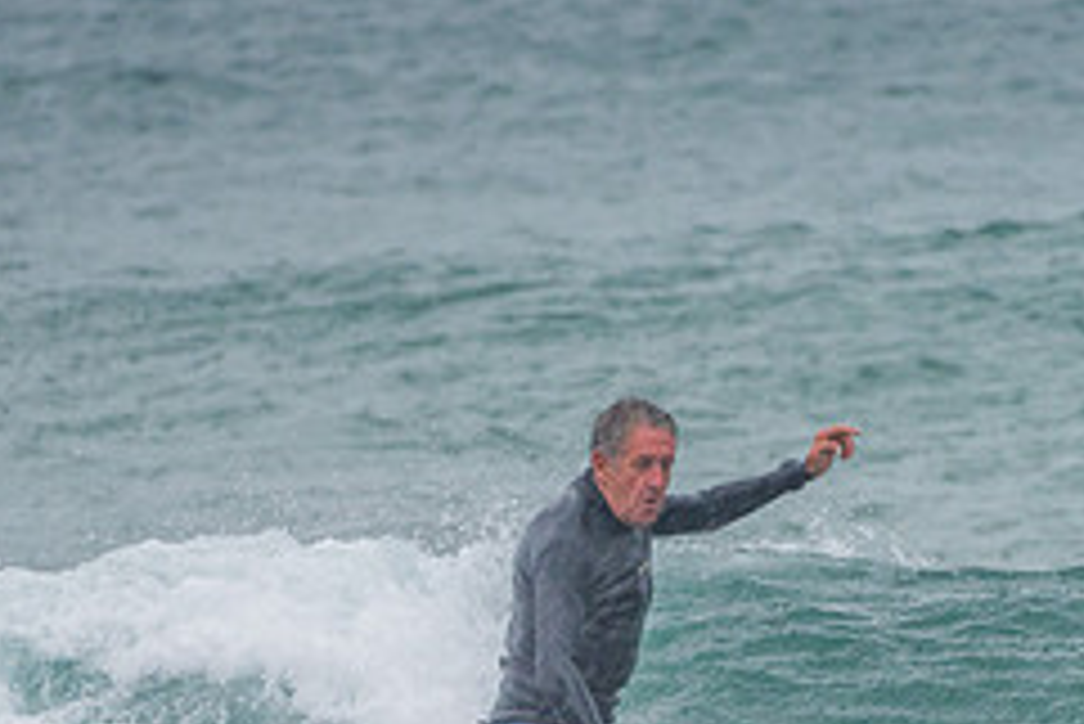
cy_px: 752
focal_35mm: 1465
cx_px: 489
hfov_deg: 1.4
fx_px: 44138
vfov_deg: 0.9
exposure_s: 1/320
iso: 450
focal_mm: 500
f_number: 5.6
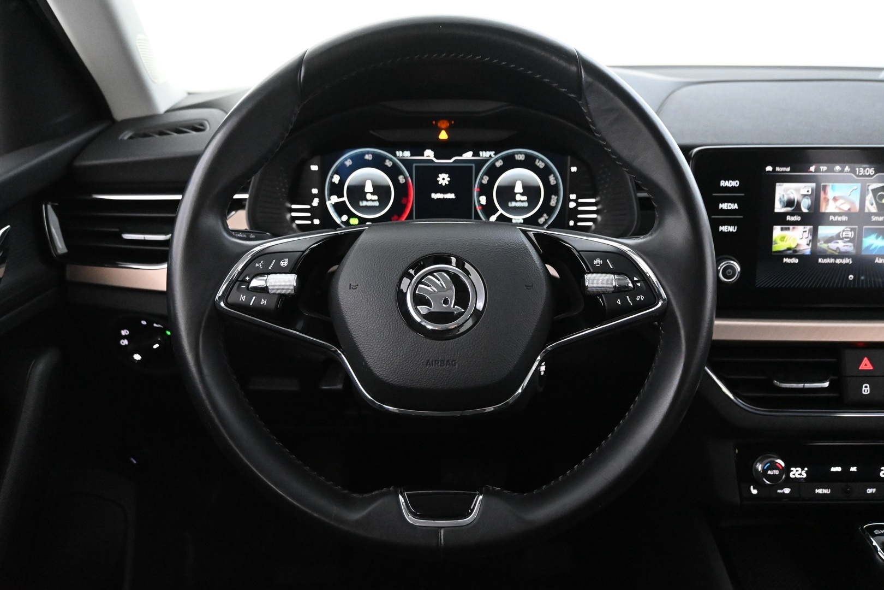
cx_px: 442
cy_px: 295
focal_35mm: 31
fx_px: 755
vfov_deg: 42.6
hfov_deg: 60.7
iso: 6400
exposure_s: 1/30
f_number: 3.8
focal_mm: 20.5
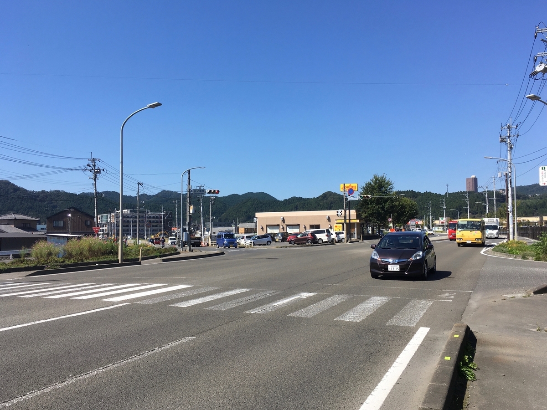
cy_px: 205
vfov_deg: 48.2
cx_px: 274
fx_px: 458
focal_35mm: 29
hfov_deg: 61.7
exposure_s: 1/1451
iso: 25
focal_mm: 4.15
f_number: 2.2
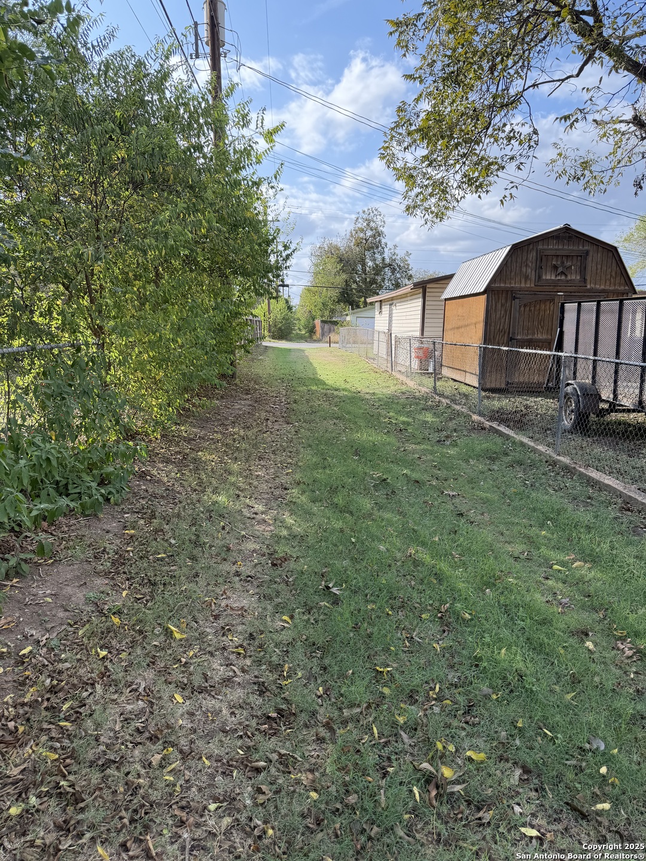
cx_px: 323
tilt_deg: -7.2
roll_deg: +0.3
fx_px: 597
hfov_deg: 56.8
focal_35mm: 24
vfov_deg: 71.6
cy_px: 430
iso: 80
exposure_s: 1/1410
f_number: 1.78
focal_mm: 6.76
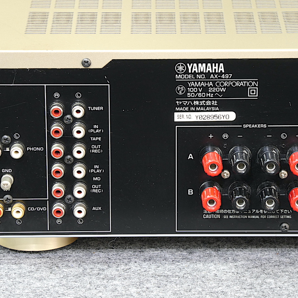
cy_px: 150
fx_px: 1851
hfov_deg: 9.2
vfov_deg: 9.2
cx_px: 140
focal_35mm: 190
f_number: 5.5
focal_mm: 28.7
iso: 100
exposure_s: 1.3
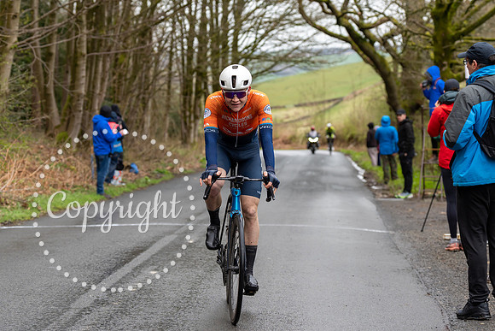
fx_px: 1261
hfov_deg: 22.2
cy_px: 120
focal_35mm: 92
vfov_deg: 14.9
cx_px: 263
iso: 640
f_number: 3.5
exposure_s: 1/1000
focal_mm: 72
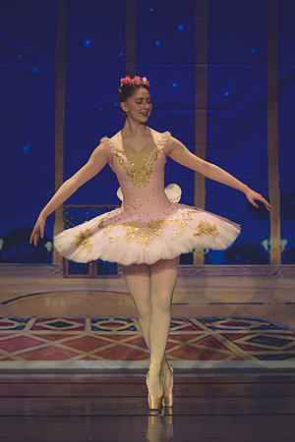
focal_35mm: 129
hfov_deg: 10.6
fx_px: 1583
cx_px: 147
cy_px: 266
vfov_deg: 15.9
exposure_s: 1/320
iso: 500
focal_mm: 70
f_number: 2.8
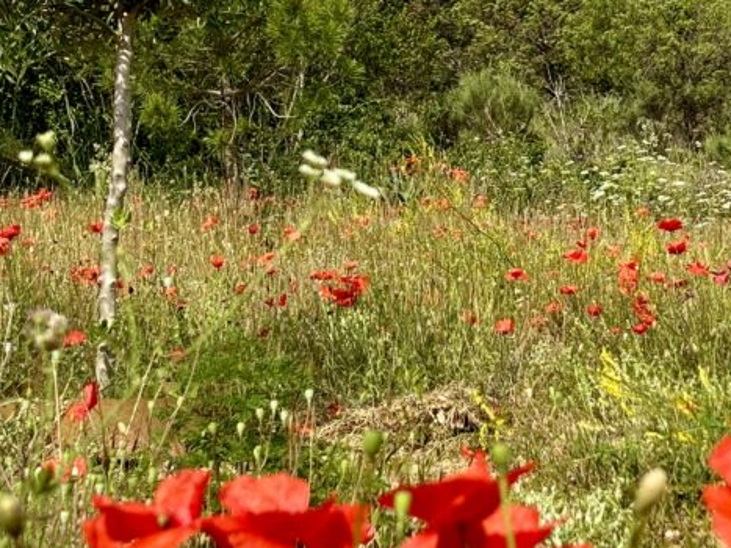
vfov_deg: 13.0
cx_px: 553
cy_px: 238
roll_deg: -1.1
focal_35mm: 114
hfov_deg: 17.2
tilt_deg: -1.0
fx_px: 2407
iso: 32
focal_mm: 5.96
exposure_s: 1/2571
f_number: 1.6
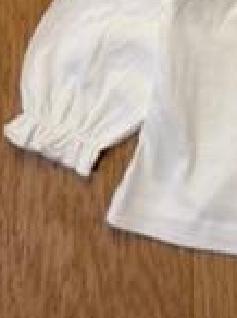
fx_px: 723
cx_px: 326
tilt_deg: -87.5
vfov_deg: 23.9
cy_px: 20
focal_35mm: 79
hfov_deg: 17.2
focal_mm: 6.76
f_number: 1.78
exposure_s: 1/100
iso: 160
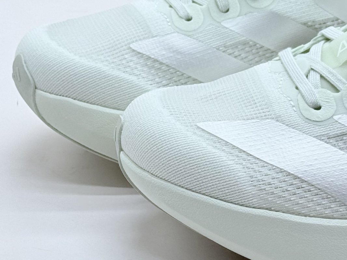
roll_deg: +1.3
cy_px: 130
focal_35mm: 48
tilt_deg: -25.0
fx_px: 481
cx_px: 174
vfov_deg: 30.3
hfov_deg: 39.6
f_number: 1.78
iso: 64
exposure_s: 1/762
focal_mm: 6.76
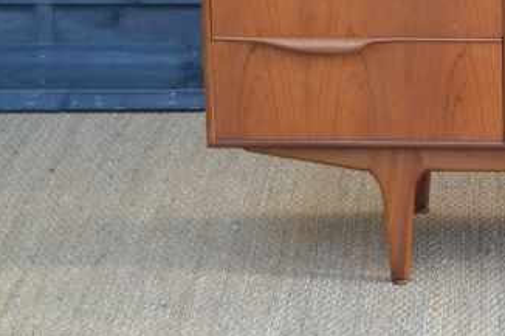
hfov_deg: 11.5
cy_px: -36
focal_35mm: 174
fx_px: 2439
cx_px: 643
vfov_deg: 7.8
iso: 220
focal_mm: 42
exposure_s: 1/125
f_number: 5
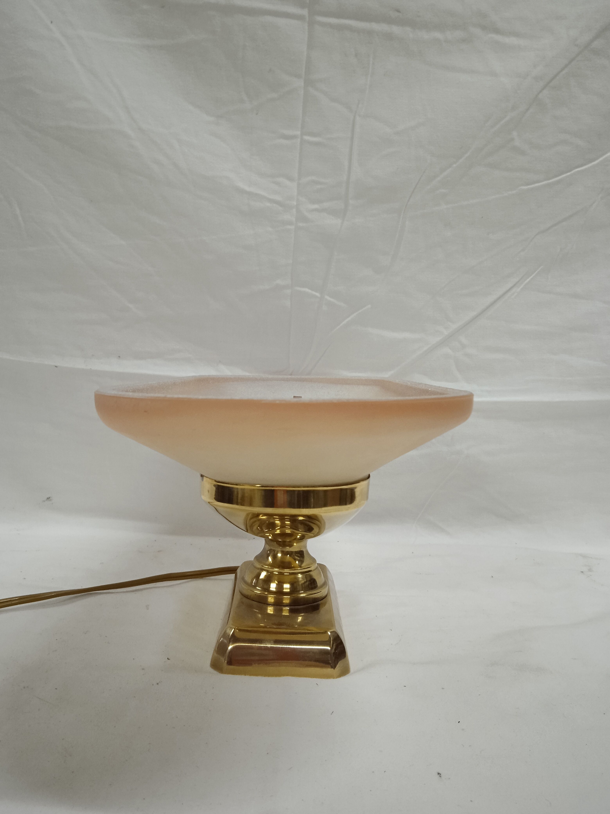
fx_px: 658
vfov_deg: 63.4
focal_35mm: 28
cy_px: 407
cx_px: 305
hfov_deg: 49.7
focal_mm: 3.43
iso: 710
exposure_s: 1/25
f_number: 2.2
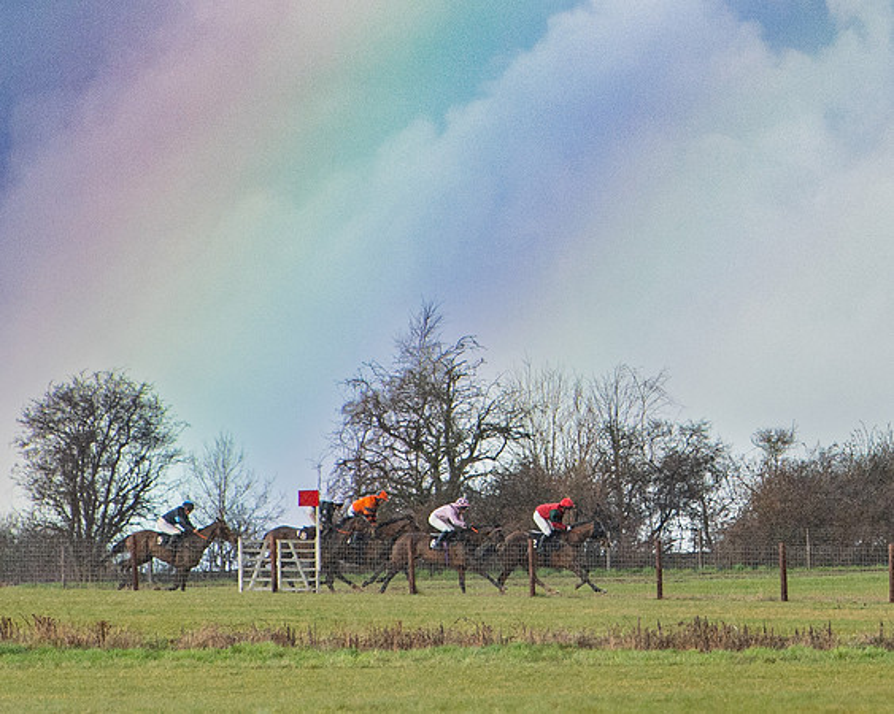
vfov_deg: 2.6
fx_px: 15474
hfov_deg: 3.3
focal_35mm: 585
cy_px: 322
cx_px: 929
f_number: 4
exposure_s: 1/2500
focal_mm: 200
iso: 800
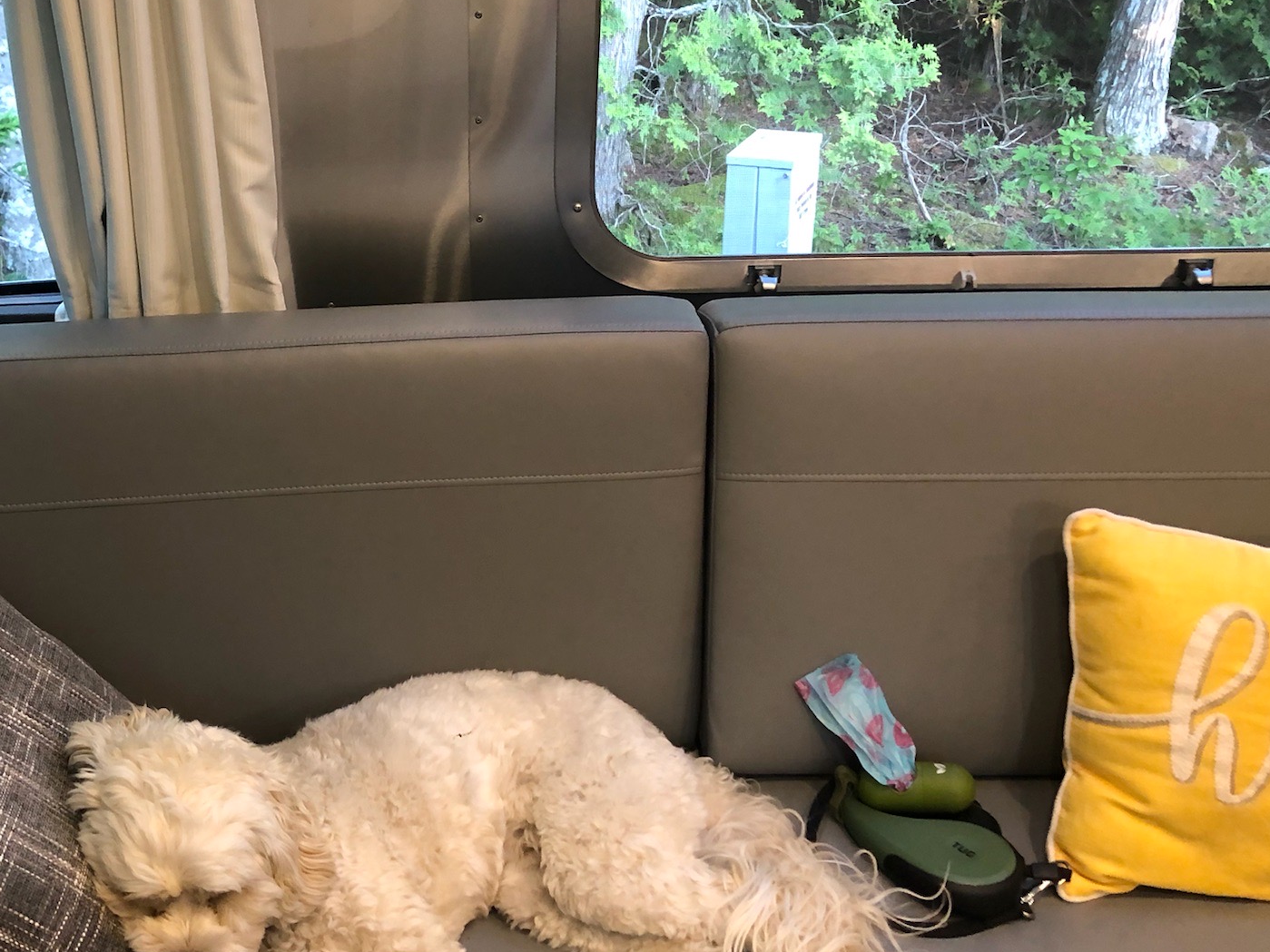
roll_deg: +2.4
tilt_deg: -23.9
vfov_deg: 35.1
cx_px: 407
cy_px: 411
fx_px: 1504
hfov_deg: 45.0
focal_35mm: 41
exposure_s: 1/15
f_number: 1.8
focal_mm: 4
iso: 80
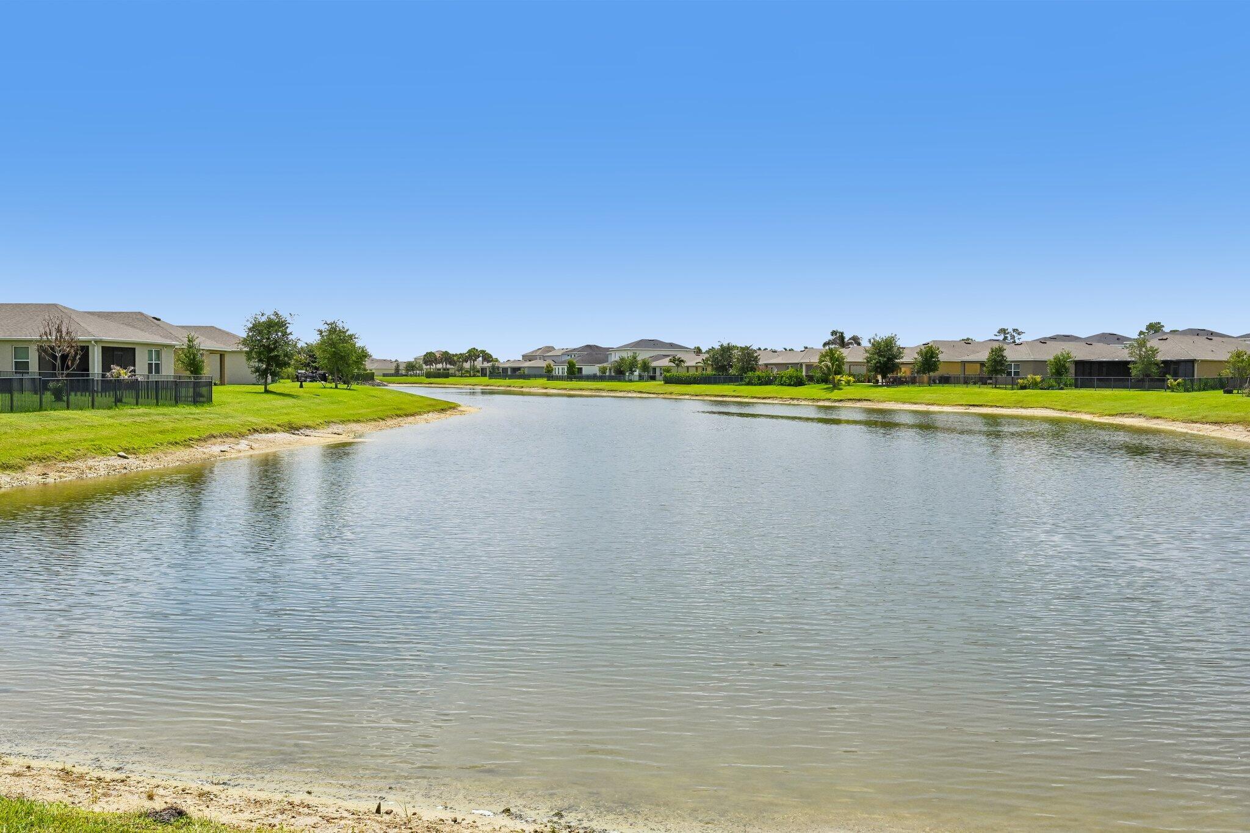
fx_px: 1042
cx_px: 625
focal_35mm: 30
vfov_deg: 43.6
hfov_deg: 61.9
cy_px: 416
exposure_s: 1/5000
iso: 1250
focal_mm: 30
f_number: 10
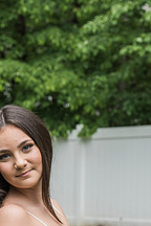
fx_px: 919
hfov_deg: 9.4
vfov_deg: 14.0
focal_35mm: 146
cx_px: 26
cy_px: 184
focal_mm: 70
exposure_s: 1/160
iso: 250
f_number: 5.6
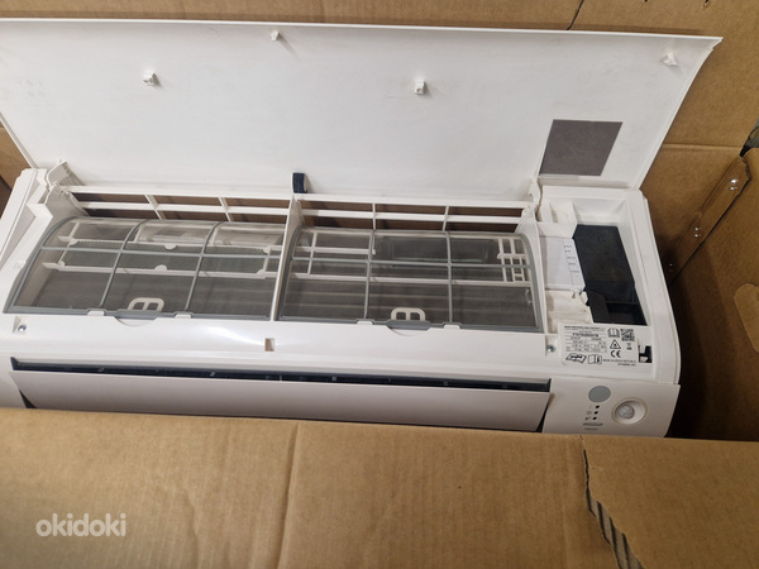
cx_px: 380
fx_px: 504
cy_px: 284
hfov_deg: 73.9
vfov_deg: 58.9
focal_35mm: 23
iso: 160
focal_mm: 5.4
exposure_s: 1/180
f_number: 1.8
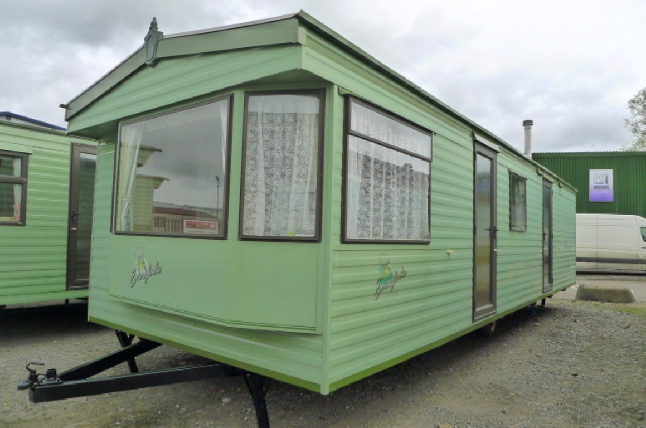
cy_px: 214
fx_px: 430
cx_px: 323
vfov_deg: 52.9
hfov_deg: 73.8
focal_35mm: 24
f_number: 4
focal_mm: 5.1
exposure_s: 1/640
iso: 400
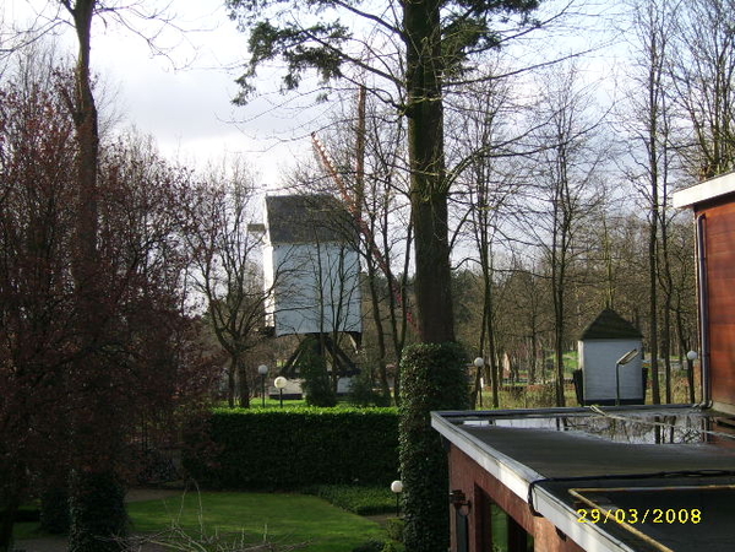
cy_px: 276
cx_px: 368
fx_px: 1359
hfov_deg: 30.3
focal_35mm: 64
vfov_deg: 22.9
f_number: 3.7
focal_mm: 10.75
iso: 50
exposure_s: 1/272
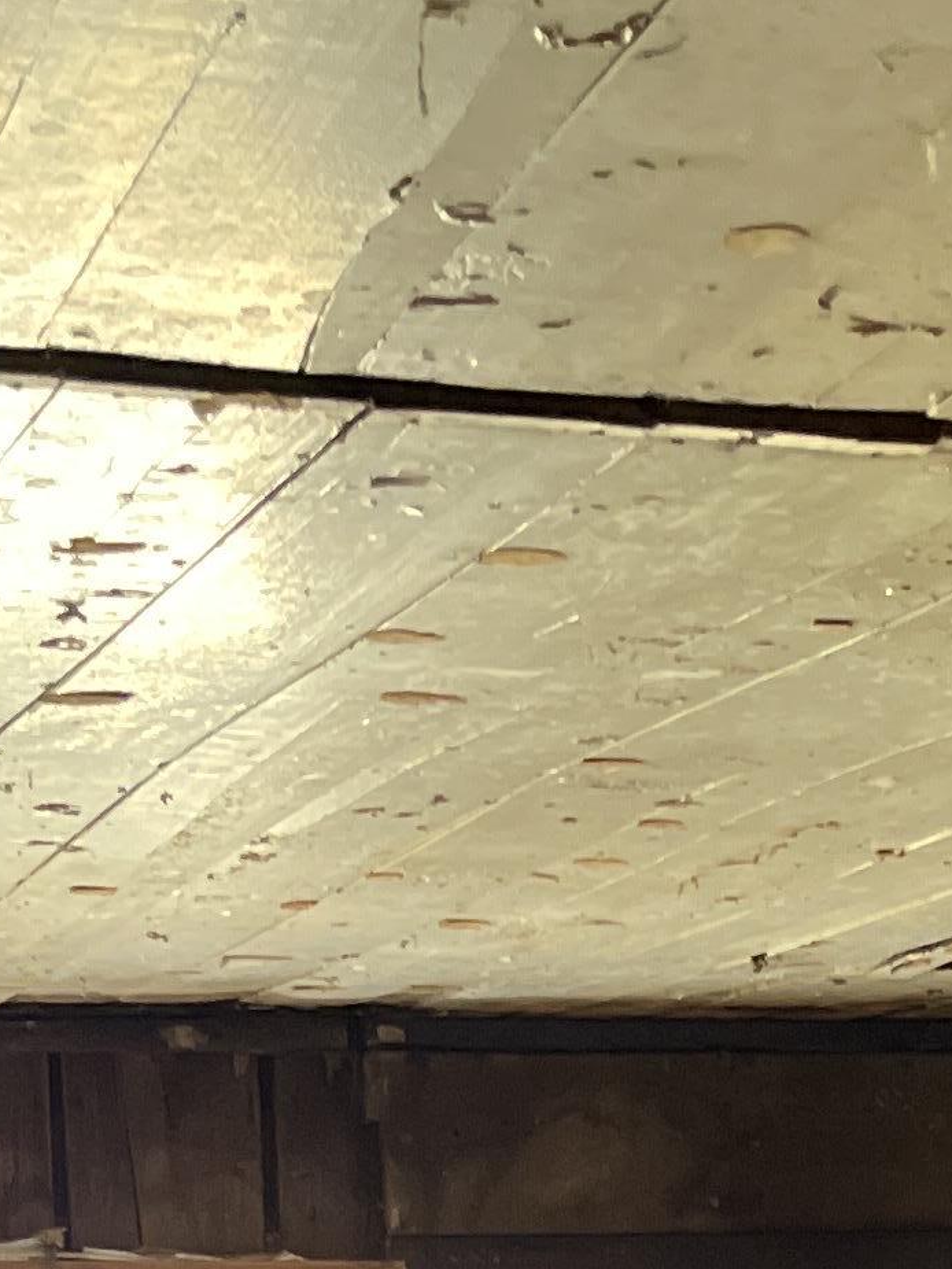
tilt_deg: -10.4
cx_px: 742
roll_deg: +0.8
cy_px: 2258
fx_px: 3996
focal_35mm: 109
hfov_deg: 13.5
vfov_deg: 15.6
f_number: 1.6
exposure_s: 1/32
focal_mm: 5.1
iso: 640
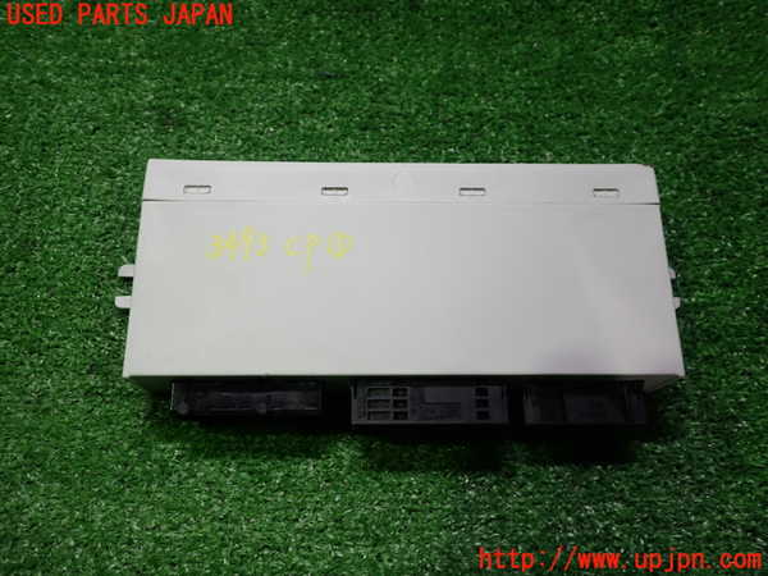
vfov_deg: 46.8
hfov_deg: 60.0
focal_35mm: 30
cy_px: 288
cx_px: 384
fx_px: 666
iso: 200
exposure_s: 1/30
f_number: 2.3
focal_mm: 5.4
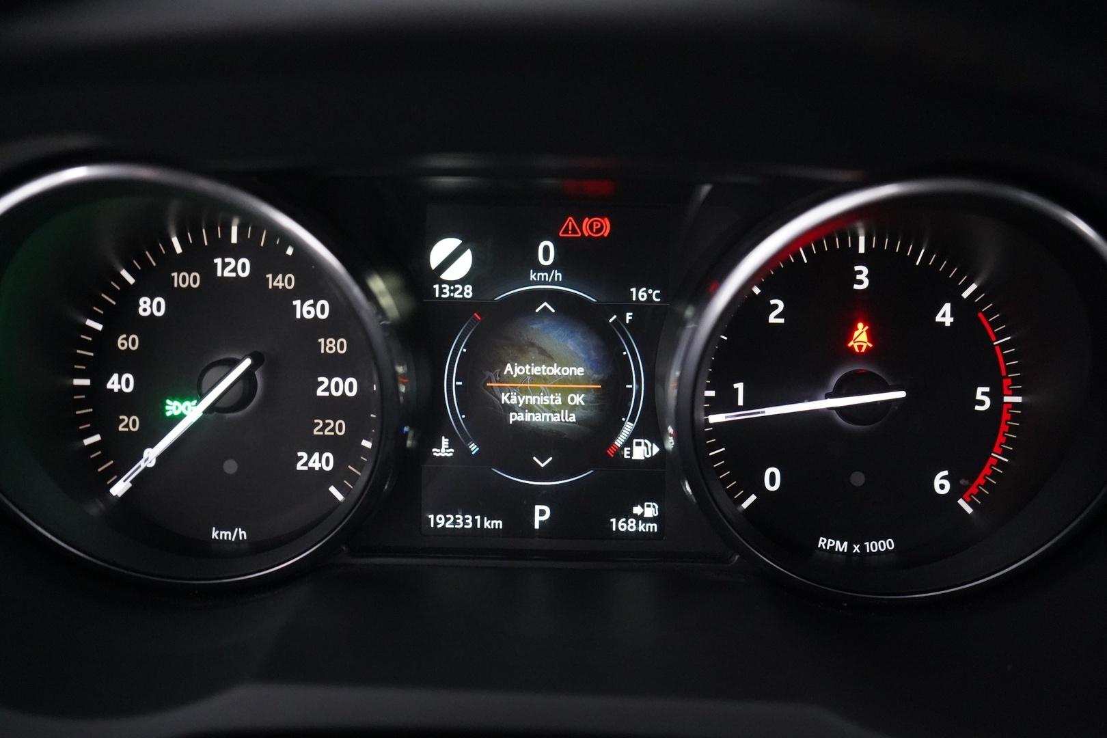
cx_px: 554
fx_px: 1384
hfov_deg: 43.6
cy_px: 369
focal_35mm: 45
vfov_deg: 29.9
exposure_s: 1/60
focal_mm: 45
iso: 12800
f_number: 4.5
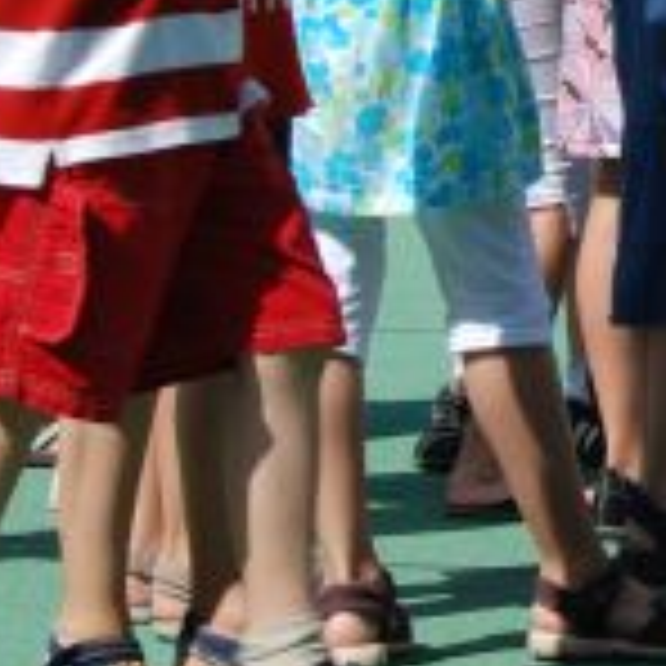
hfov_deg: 5.9
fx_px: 6291
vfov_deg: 6.0
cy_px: -281
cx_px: 1296
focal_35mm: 289
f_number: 8
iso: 100
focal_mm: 42
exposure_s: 1/250
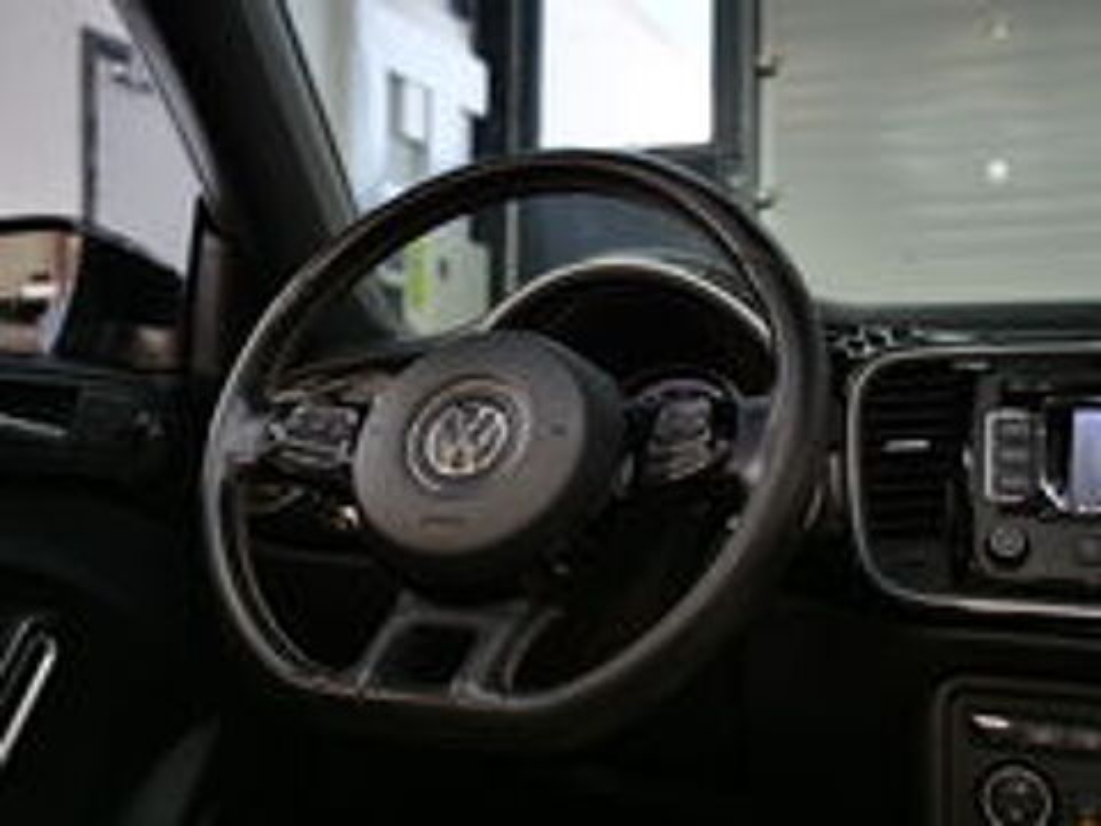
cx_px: 550
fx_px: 1145
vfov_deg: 39.7
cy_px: 413
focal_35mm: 36
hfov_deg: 51.4
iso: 250
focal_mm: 18
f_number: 3.2
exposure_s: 1/60
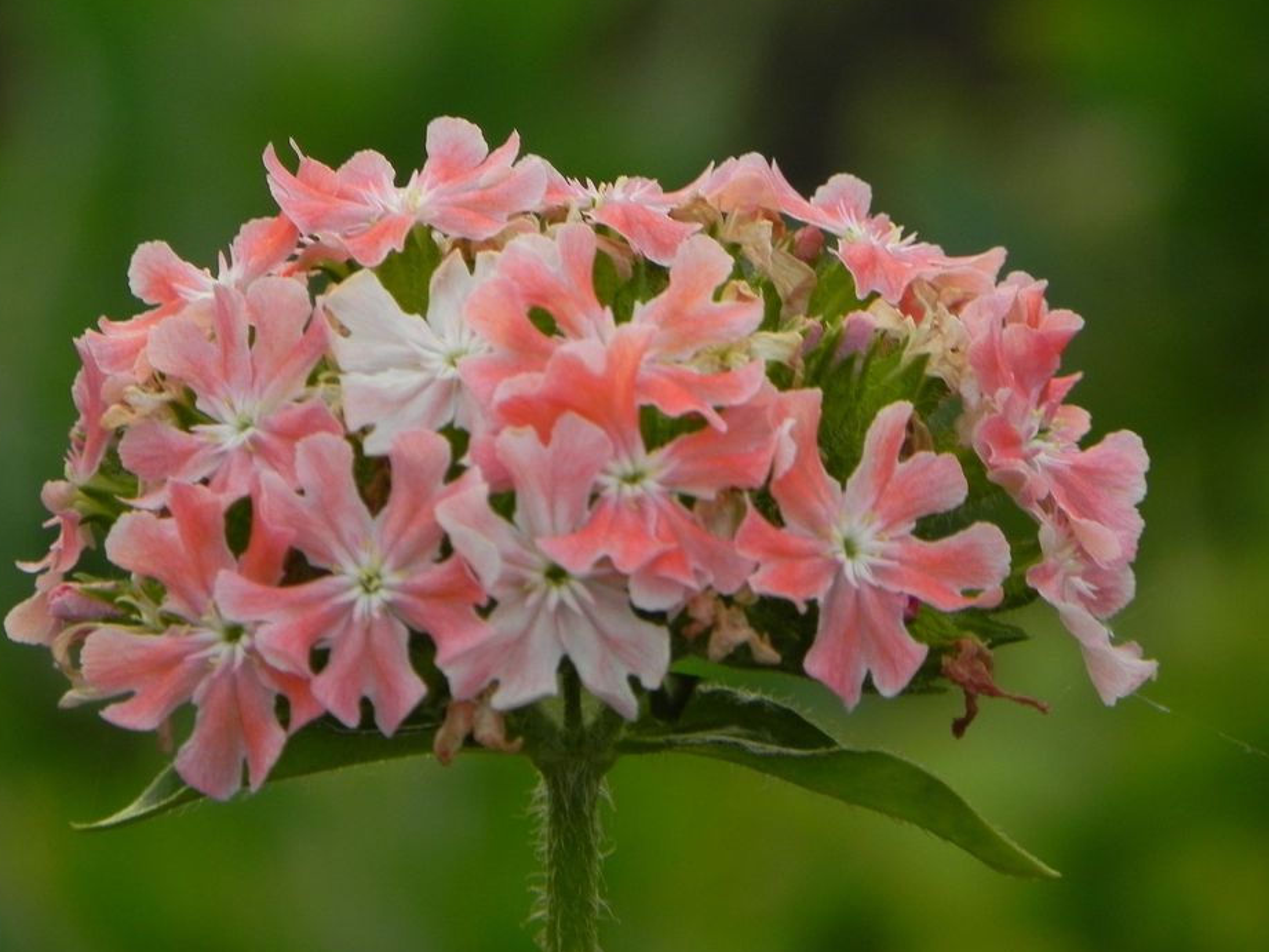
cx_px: 538
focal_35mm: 557
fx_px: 20422
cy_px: 409
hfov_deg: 3.6
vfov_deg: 2.7
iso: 160
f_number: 5
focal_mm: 85.6
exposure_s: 1/40
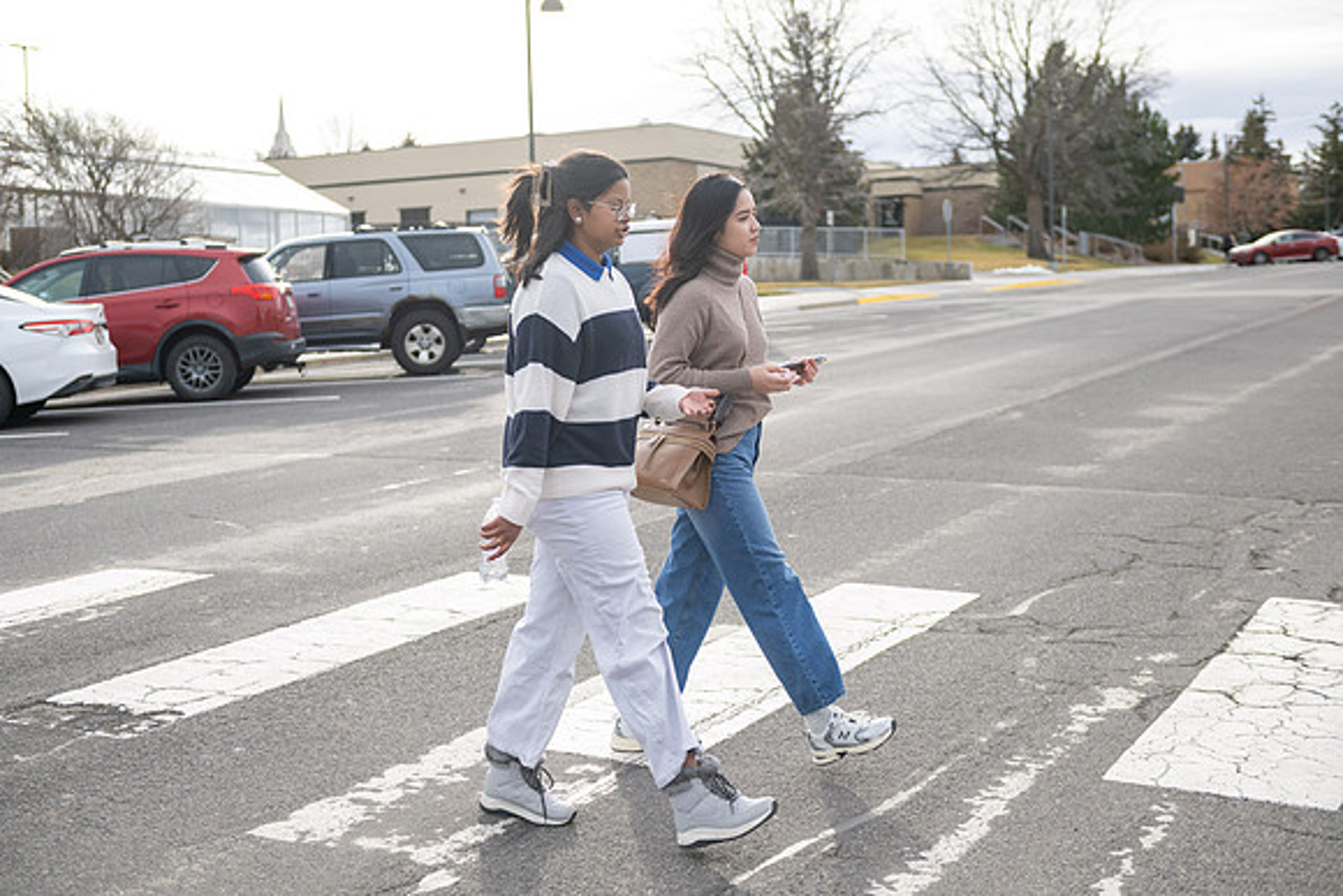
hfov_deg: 41.1
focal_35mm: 48
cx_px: 672
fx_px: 1791
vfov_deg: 28.1
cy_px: 448
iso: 400
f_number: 3.2
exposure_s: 1/2000
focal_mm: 48
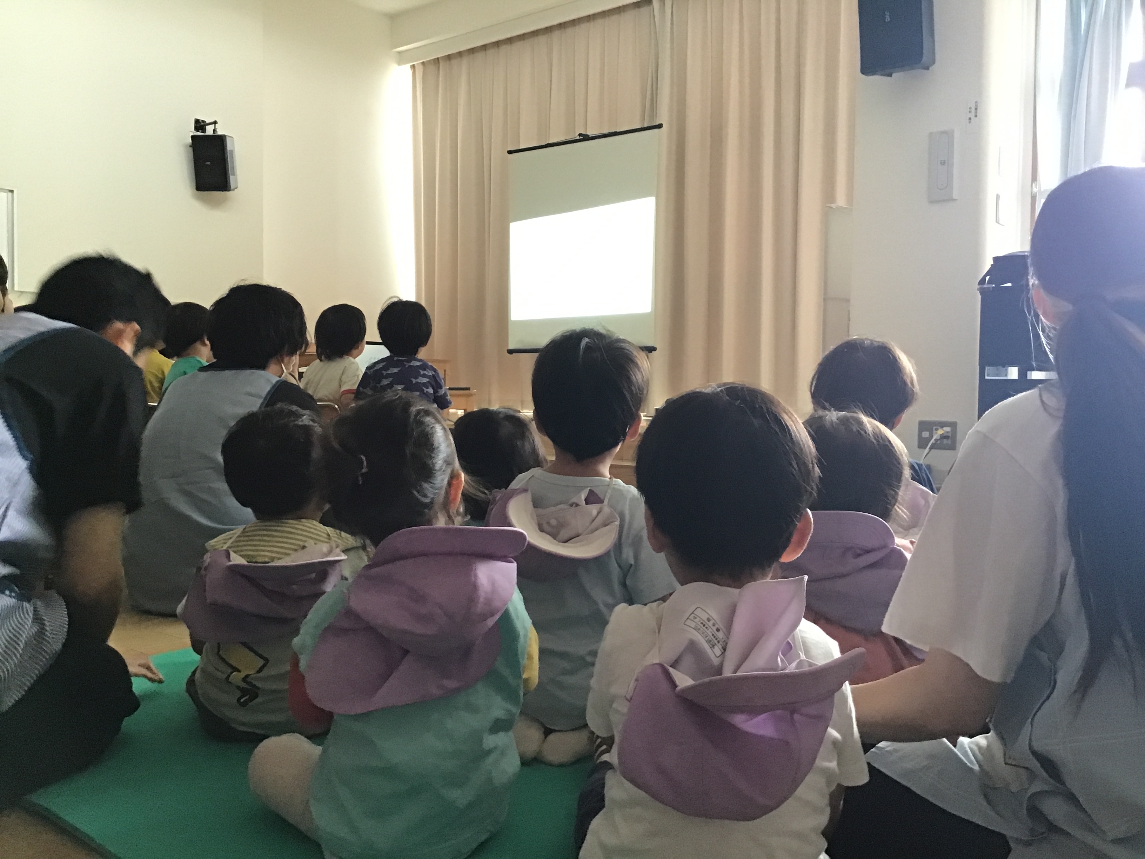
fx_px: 1025
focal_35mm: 31
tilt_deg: -4.8
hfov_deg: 58.4
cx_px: 572
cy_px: 430
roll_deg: -1.7
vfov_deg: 45.4
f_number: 2.4
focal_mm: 3.3
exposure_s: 1/30
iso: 160
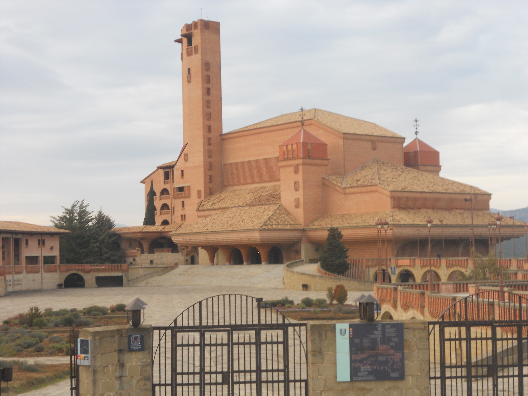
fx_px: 991
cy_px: 198
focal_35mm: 65
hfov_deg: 29.8
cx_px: 264
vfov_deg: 22.6
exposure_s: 1/30
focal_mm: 11.7
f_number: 5.3
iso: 100
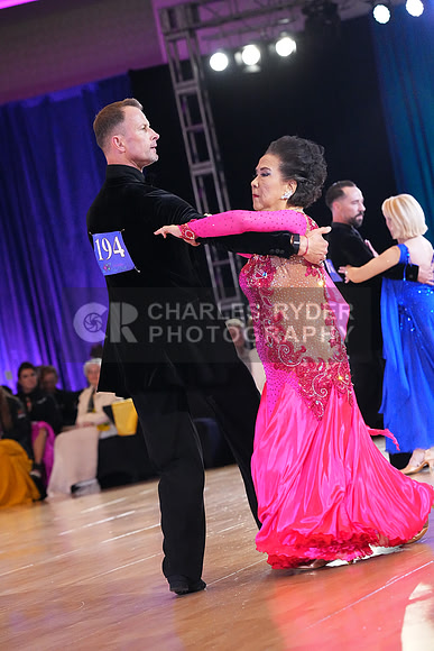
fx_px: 2693
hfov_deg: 9.2
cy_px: 326
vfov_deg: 13.8
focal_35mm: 149
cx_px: 217
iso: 12800
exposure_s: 1/400
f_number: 5.6
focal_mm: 149
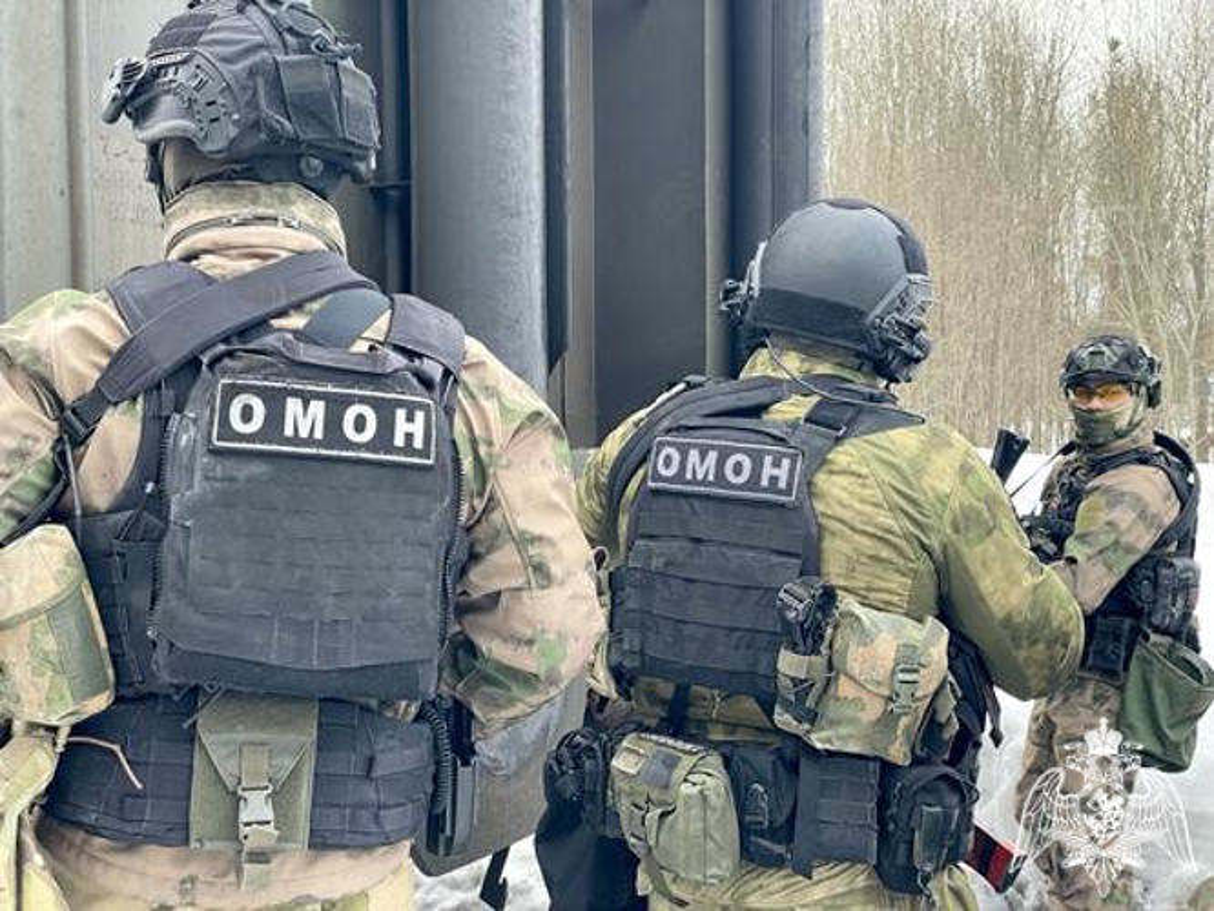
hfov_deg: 36.8
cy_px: 456
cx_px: 607
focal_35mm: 52
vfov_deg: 28.1
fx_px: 1824
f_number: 2
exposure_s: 1/214
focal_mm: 6
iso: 25
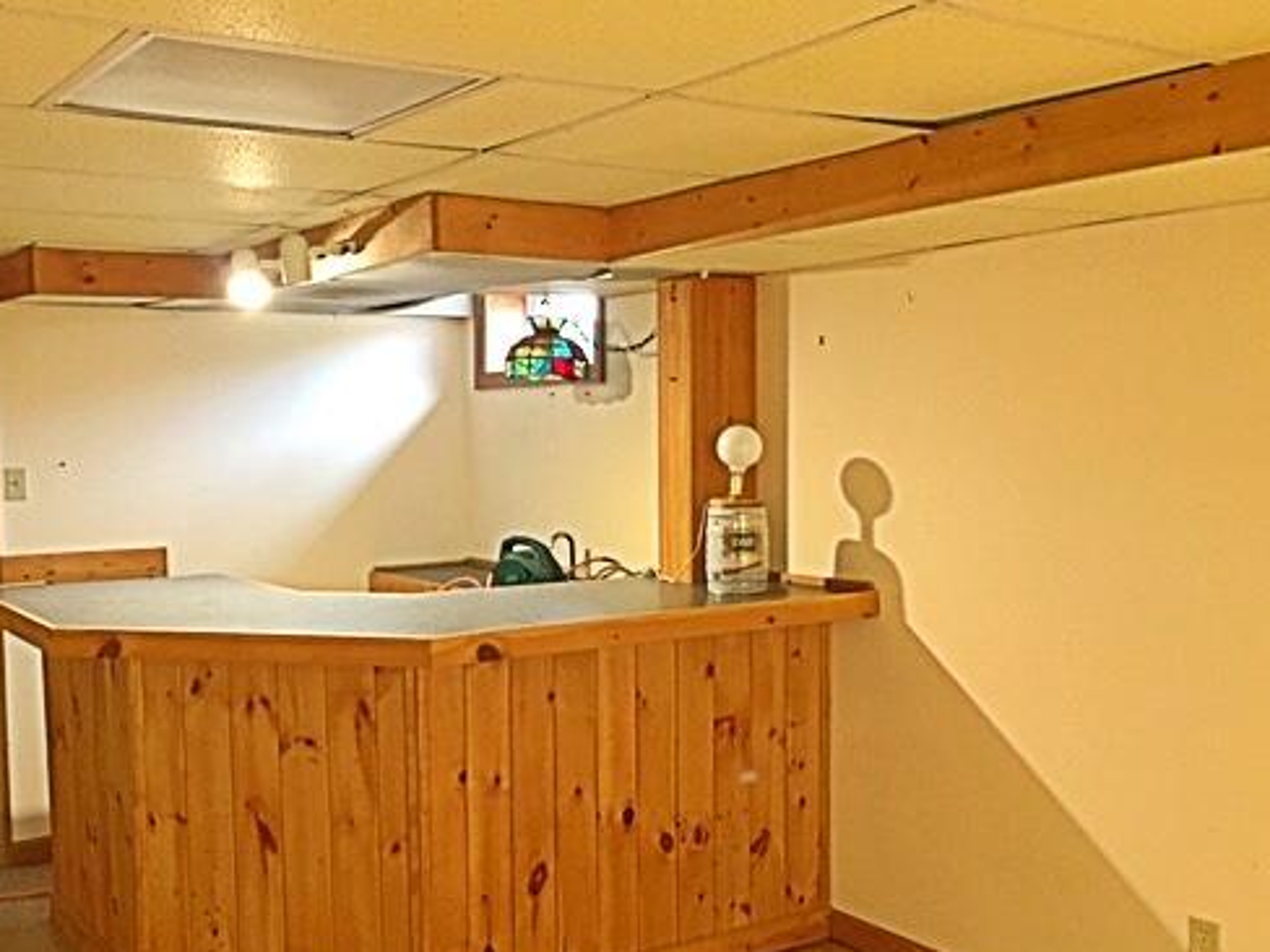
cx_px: 520
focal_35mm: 38
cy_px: 562
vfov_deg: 37.6
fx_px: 1394
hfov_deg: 48.7
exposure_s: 1/8
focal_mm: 4.15
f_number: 2.2
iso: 100
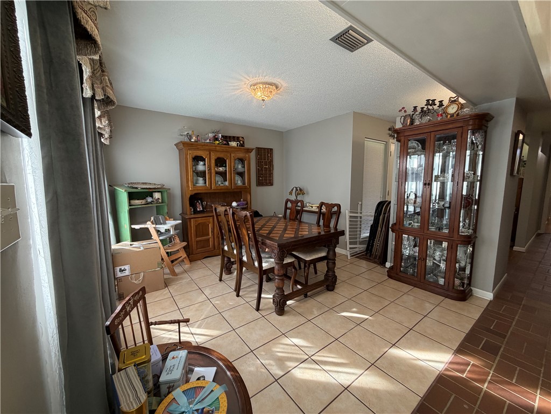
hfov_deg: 102.1
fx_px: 223
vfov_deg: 85.7
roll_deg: +0.5
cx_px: 276
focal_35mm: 14
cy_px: 207
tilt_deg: -6.3
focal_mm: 2.22
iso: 200
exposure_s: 1/60
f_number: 2.2
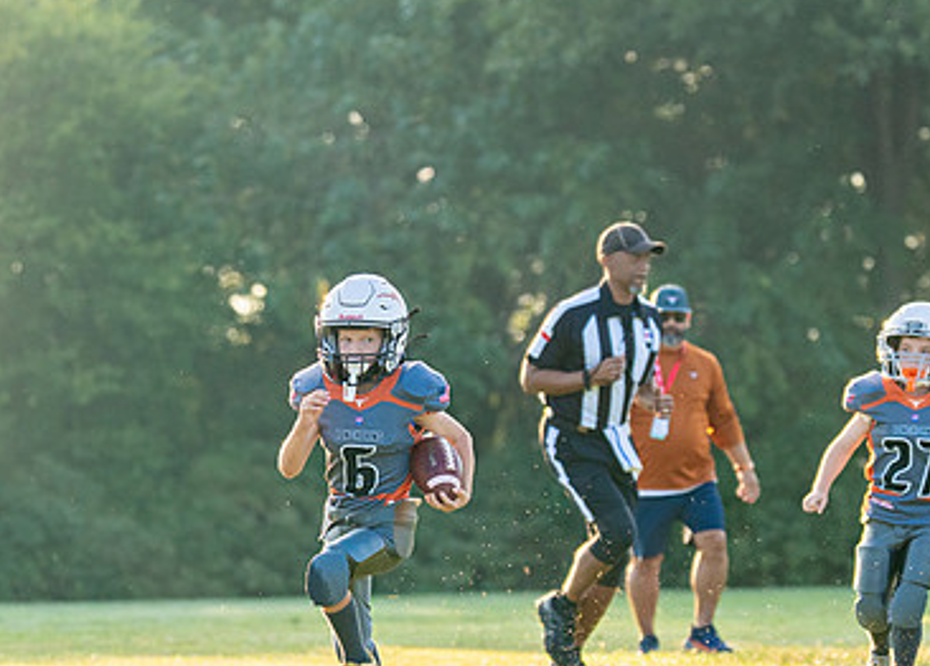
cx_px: 369
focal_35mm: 254
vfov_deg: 5.7
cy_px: 503
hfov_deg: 7.9
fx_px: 6714
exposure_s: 1/2500
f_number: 2.8
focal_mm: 115
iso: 500
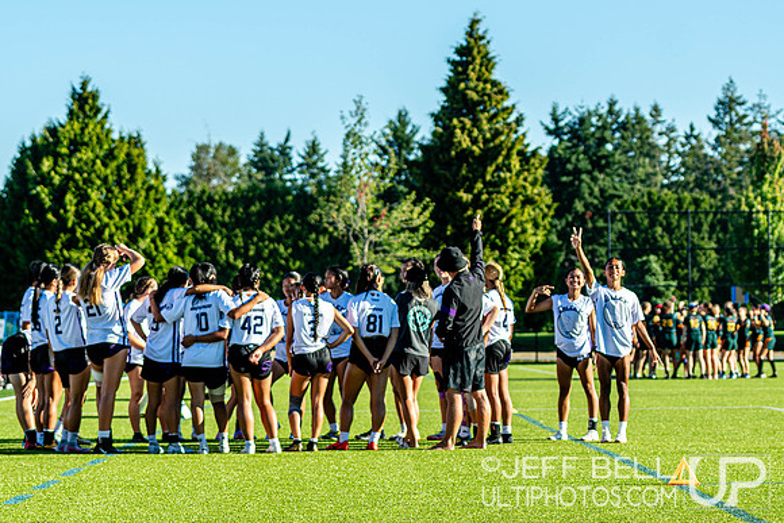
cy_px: 210
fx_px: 2866
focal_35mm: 132
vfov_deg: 10.4
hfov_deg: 15.6
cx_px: 447
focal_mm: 70
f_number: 3.2
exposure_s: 1/1000
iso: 100
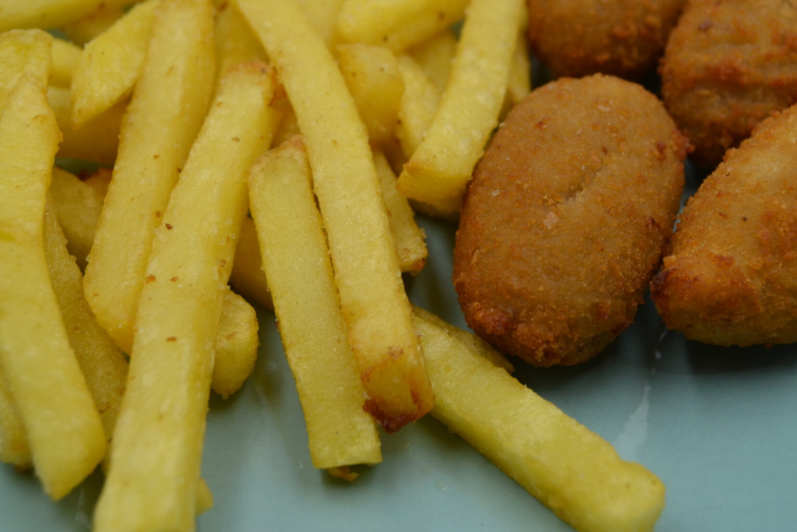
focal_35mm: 72
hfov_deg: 28.2
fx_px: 1589
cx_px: 423
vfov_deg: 18.8
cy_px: 127
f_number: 5.6
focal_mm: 31
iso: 100
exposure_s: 1/125
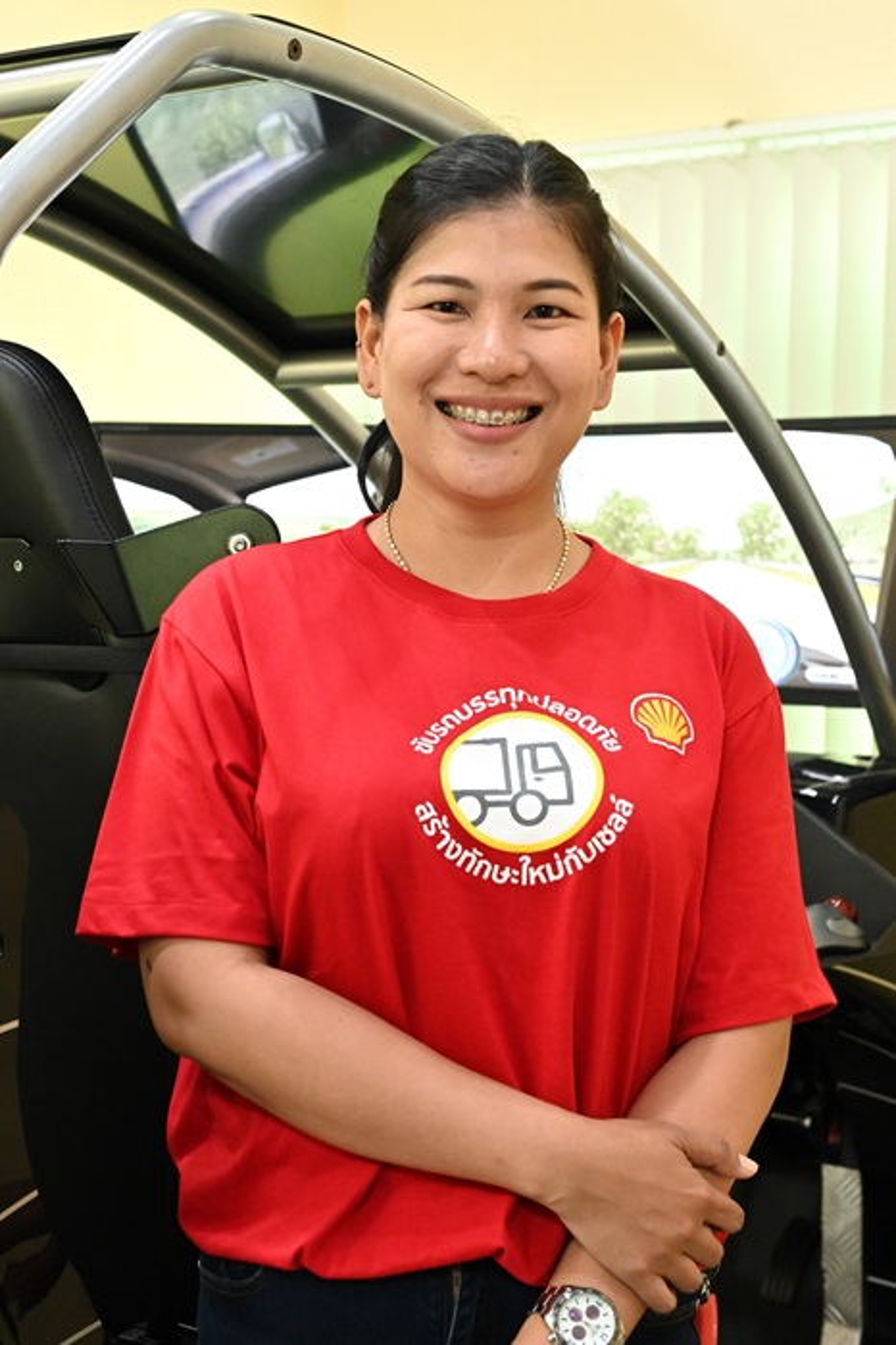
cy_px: 672
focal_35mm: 37
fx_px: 1383
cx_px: 448
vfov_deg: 51.9
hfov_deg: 35.9
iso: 5000
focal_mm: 37
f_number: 4
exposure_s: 1/125
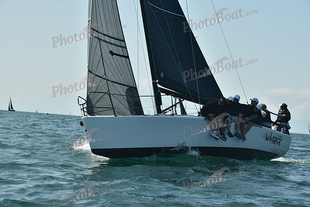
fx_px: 861
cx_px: 155
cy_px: 104
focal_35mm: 100
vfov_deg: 13.7
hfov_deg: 20.4
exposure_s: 1/640
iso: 320
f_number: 8
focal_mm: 100
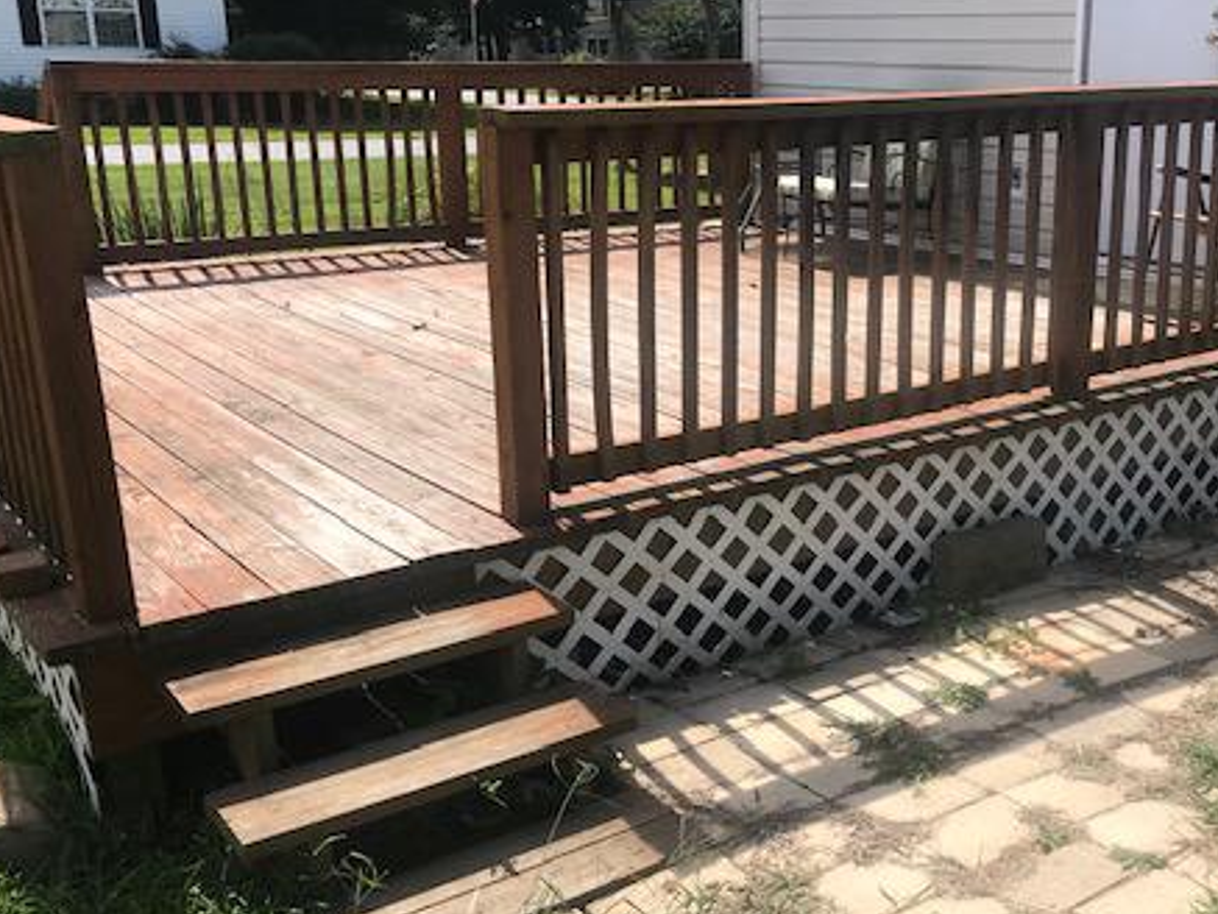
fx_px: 1443
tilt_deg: -15.2
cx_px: 853
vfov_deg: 35.1
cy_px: 521
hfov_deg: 44.8
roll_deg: -1.5
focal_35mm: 41
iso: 20
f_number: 1.8
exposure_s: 1/1742
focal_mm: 3.99
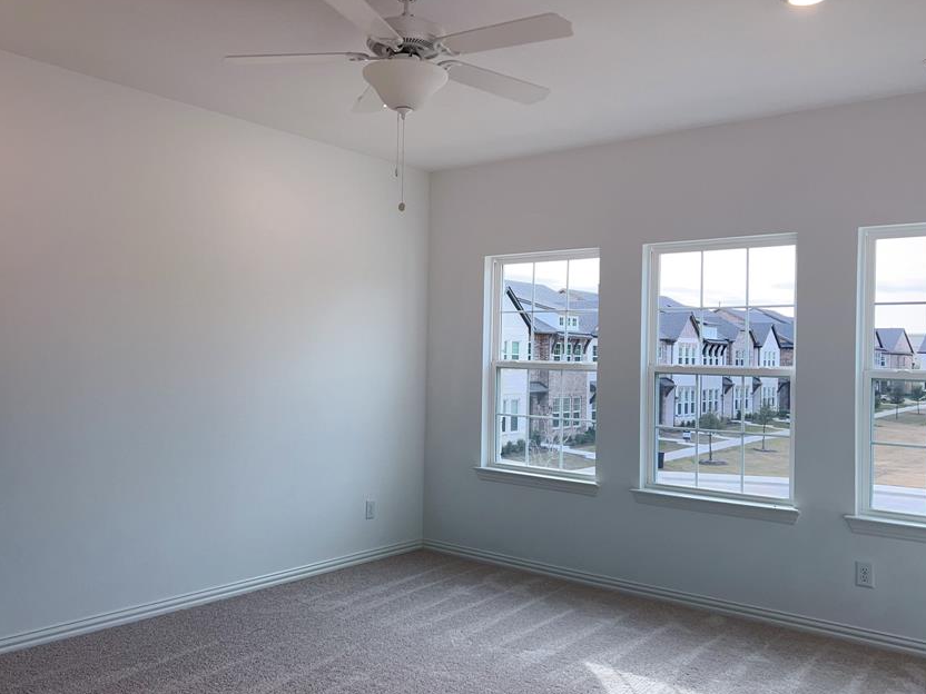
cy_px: 343
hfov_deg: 56.7
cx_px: 424
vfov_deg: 44.2
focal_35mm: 32
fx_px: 856
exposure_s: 1/427
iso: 50
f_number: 1.5
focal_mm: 5.7
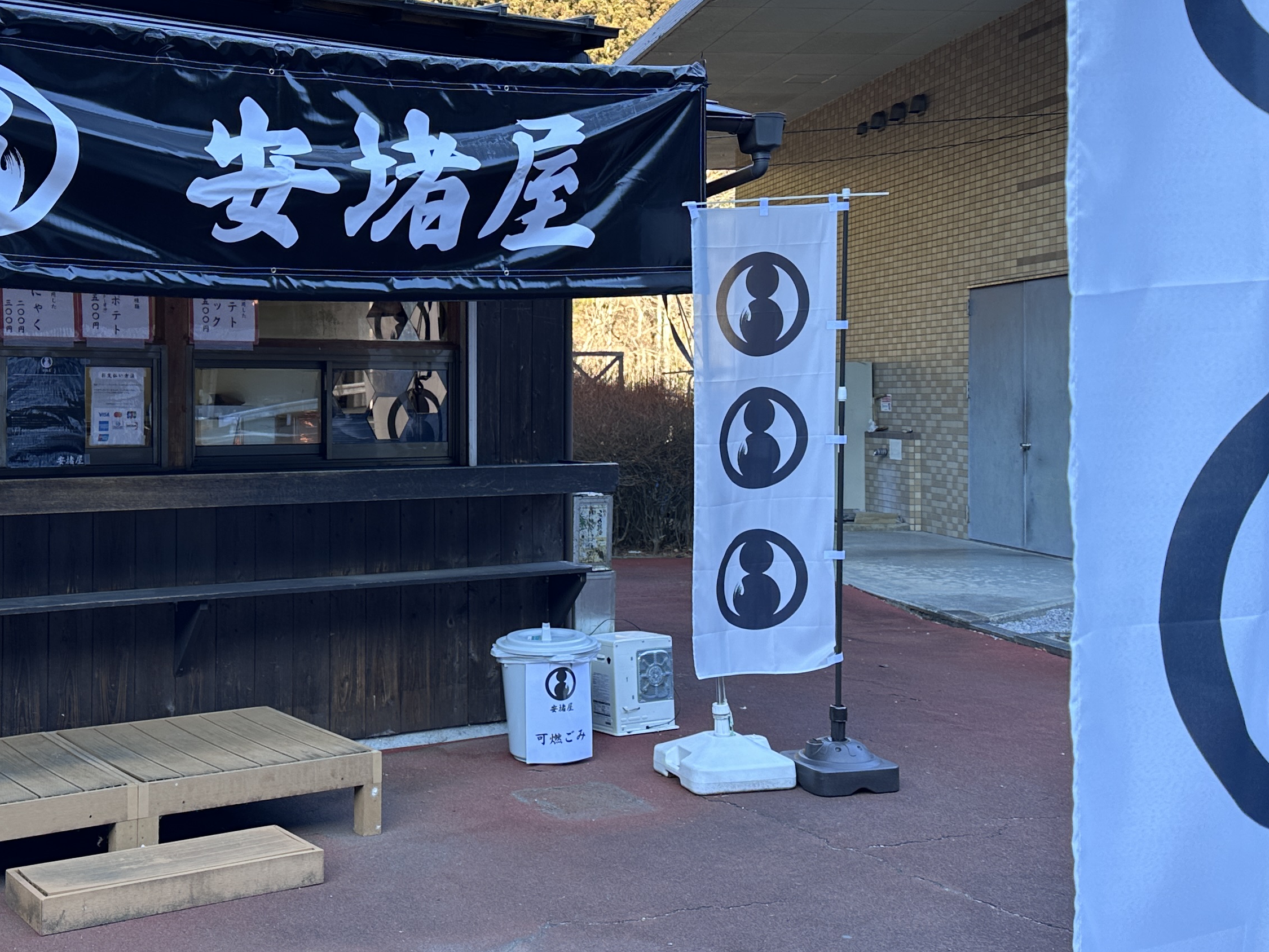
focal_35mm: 43
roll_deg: -0.7
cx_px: 387
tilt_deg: +0.5
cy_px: 419
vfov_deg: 33.6
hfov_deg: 43.0
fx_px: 1577
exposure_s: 1/217
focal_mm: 6.86
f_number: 1.78
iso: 64
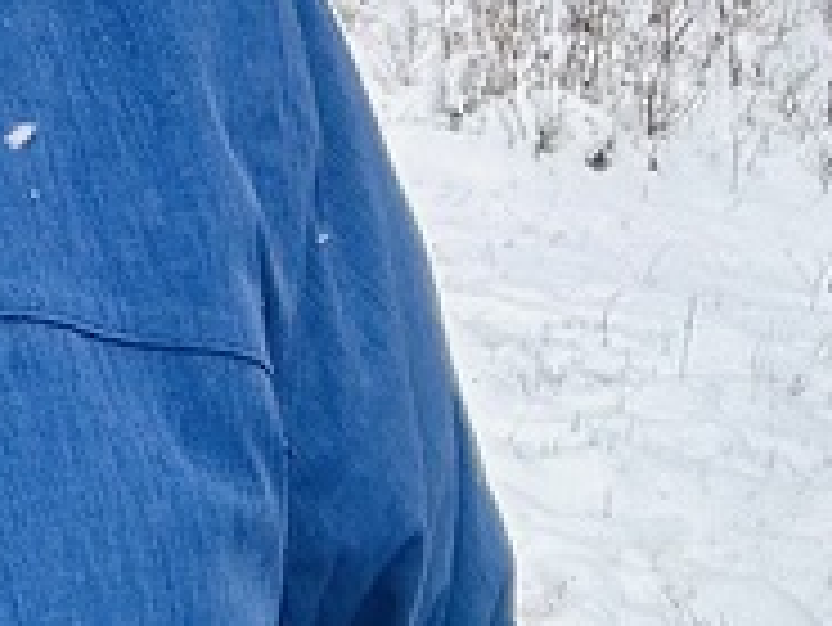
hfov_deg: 14.5
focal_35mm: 127
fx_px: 3054
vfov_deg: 10.0
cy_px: -973
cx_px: -391
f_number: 1.9
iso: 25
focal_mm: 2.69
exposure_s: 1/730
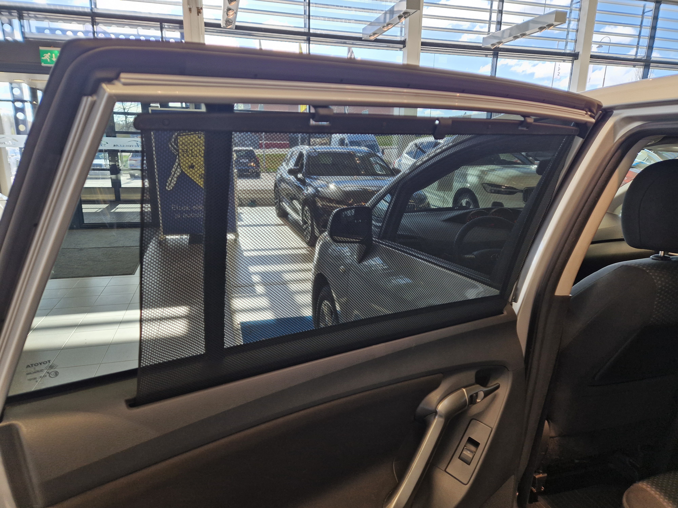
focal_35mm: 23
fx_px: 450
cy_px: 254
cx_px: 339
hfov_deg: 73.9
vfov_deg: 58.9
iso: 80
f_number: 1.8
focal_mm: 5.4
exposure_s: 1/180
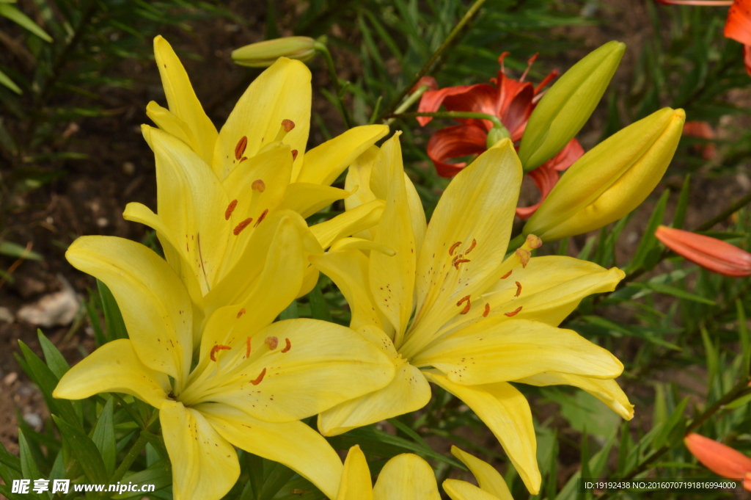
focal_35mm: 150
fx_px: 3127
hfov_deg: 13.7
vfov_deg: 9.1
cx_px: 376
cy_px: 250
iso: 560
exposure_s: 1/250
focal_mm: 100
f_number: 18
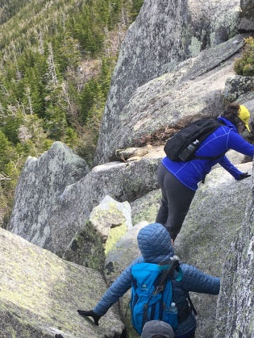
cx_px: 120
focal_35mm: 59
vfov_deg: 31.9
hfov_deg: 24.9
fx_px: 576
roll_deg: +4.2
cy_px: 262
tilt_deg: -35.6
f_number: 2.2
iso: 25
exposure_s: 1/444
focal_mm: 4.15
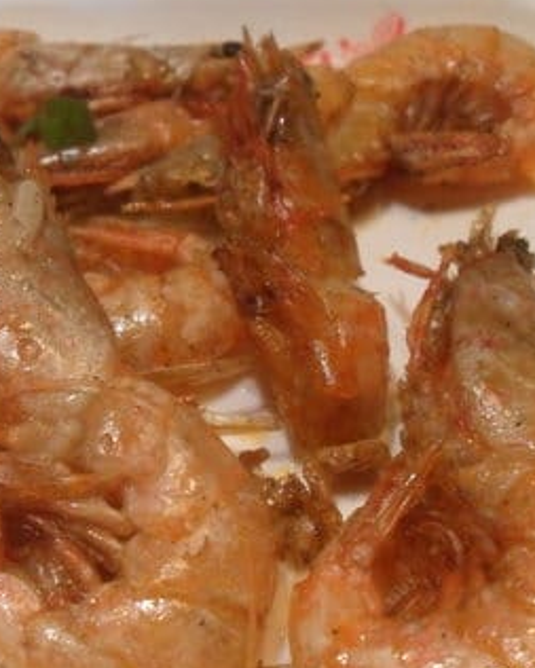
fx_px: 1068
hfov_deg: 27.9
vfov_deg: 34.7
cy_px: 363
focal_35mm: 54
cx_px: 159
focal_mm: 6.2
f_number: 2.8
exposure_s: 1/30
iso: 400
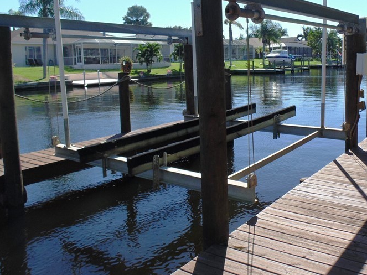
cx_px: 238
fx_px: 360
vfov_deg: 41.3
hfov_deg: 53.1
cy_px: 95
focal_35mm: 34
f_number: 3.1
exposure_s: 1/1000
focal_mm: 4
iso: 80
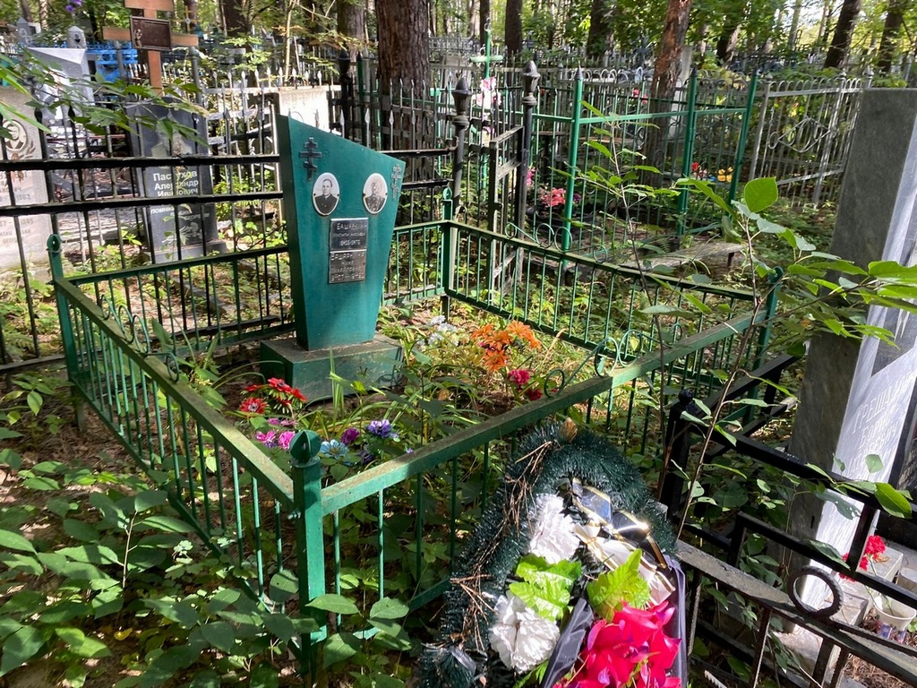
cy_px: 344
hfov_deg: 67.3
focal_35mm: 26
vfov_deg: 53.1
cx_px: 458
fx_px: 689
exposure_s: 1/122
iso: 50
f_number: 1.8
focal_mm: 4.25
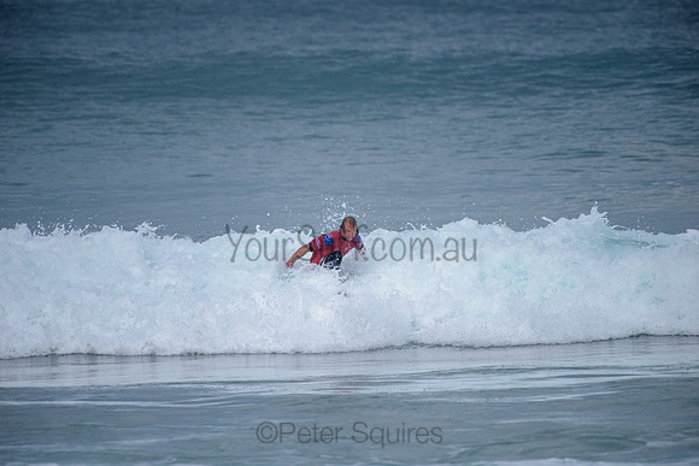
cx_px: 350
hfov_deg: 4.1
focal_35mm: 500
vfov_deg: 2.8
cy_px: 233
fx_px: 9710
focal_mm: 500
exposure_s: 1/2000
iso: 250
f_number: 5.6
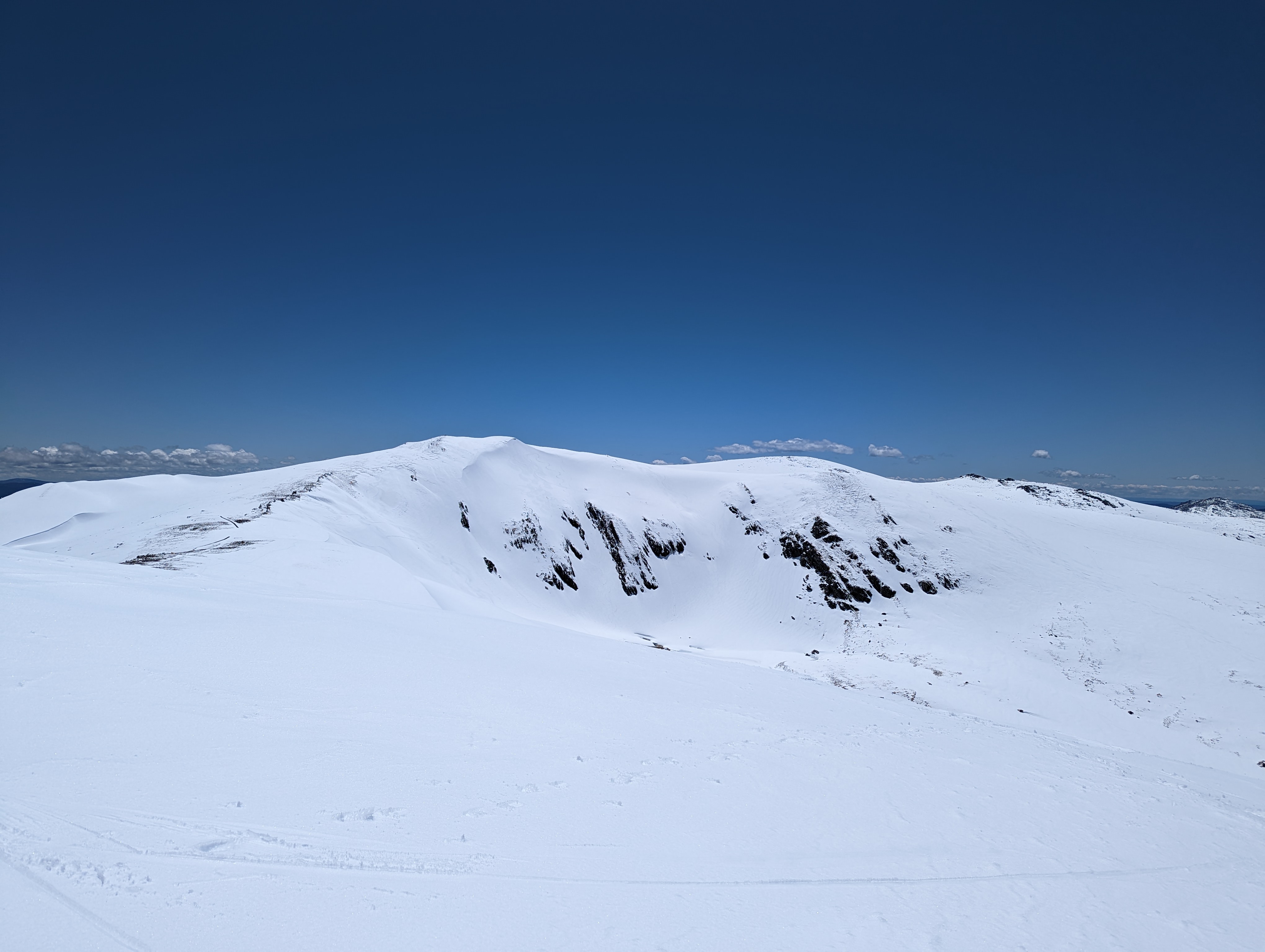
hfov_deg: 71.5
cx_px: 632
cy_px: 476
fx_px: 878
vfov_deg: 56.9
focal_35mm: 24
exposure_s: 1/8065
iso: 50
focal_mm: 6.81
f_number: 1.85
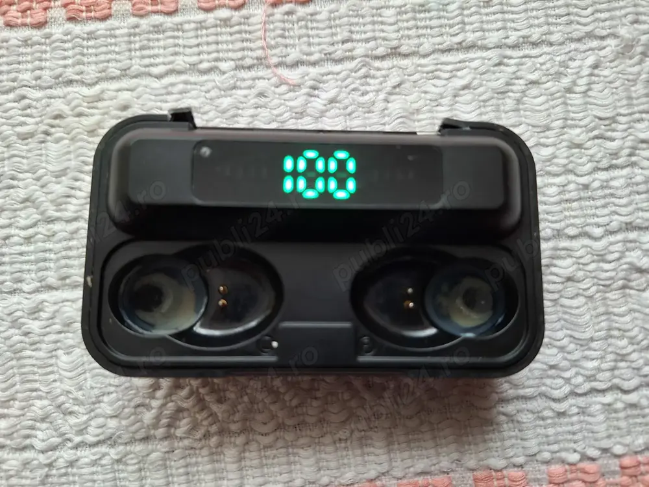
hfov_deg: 73.9
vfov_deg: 58.9
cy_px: 244
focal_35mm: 23
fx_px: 431
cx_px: 324
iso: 100
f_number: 1.8
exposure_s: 1/50
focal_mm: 5.54
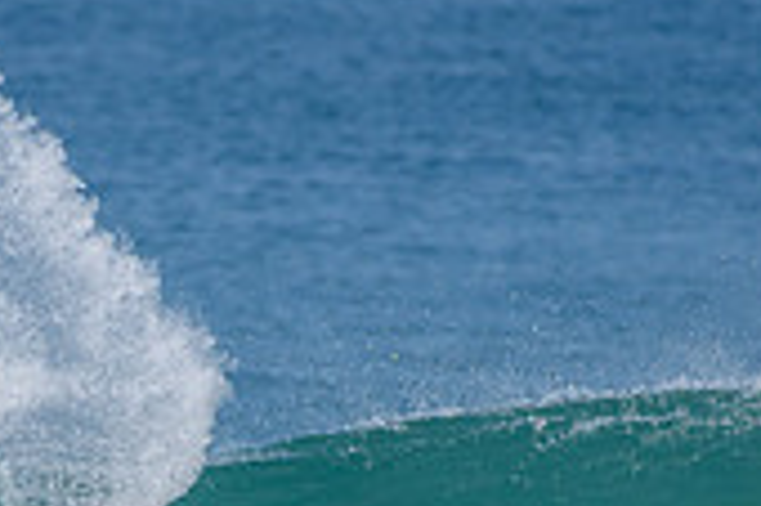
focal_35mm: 1709
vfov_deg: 0.8
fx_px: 36091
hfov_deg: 1.2
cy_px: 656
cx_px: 121
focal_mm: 500
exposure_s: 1/2000
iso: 160
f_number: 5.6
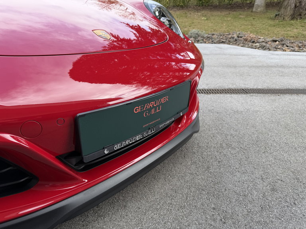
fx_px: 212
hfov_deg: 71.6
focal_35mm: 24
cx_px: 153
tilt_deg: -24.0
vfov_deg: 56.8
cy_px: 114
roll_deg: -1.1
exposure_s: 1/689
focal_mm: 6.76
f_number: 1.78
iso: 80
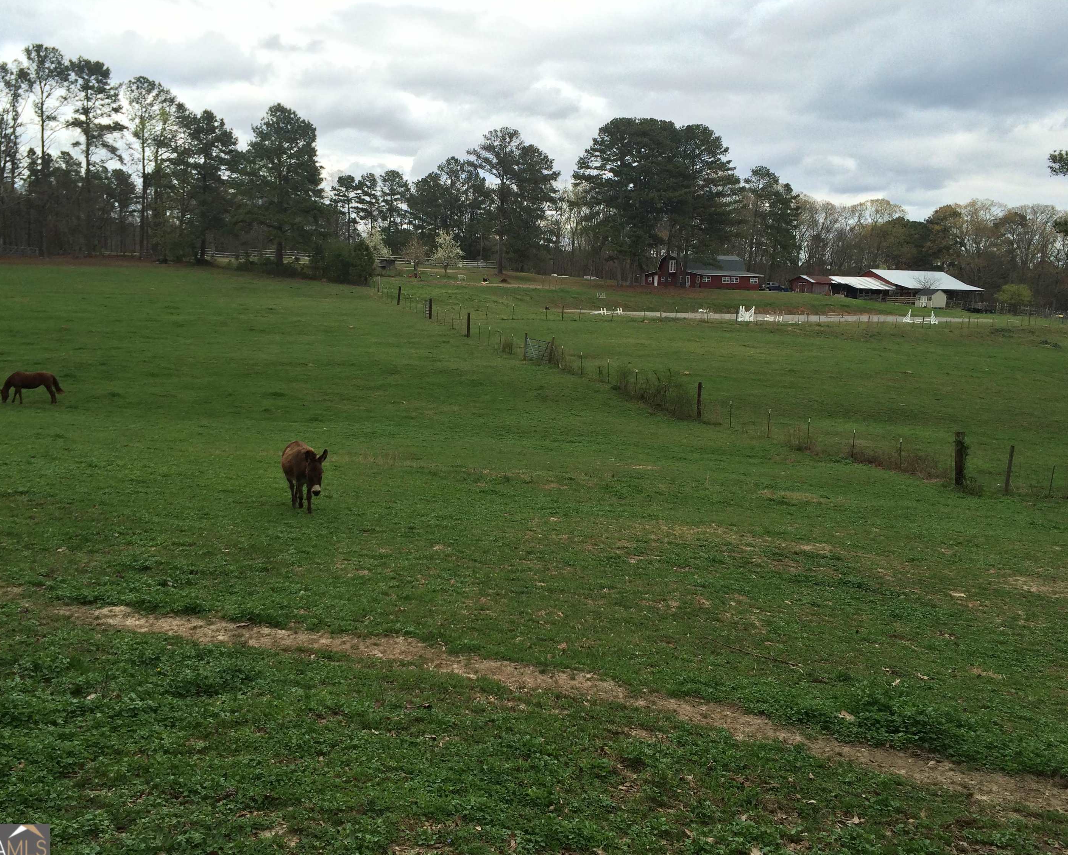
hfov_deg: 57.1
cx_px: 503
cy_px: 429
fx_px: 980
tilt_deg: -9.3
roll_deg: +1.9
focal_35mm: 31
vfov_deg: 47.1
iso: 32
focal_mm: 4.15
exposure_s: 1/720
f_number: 2.2
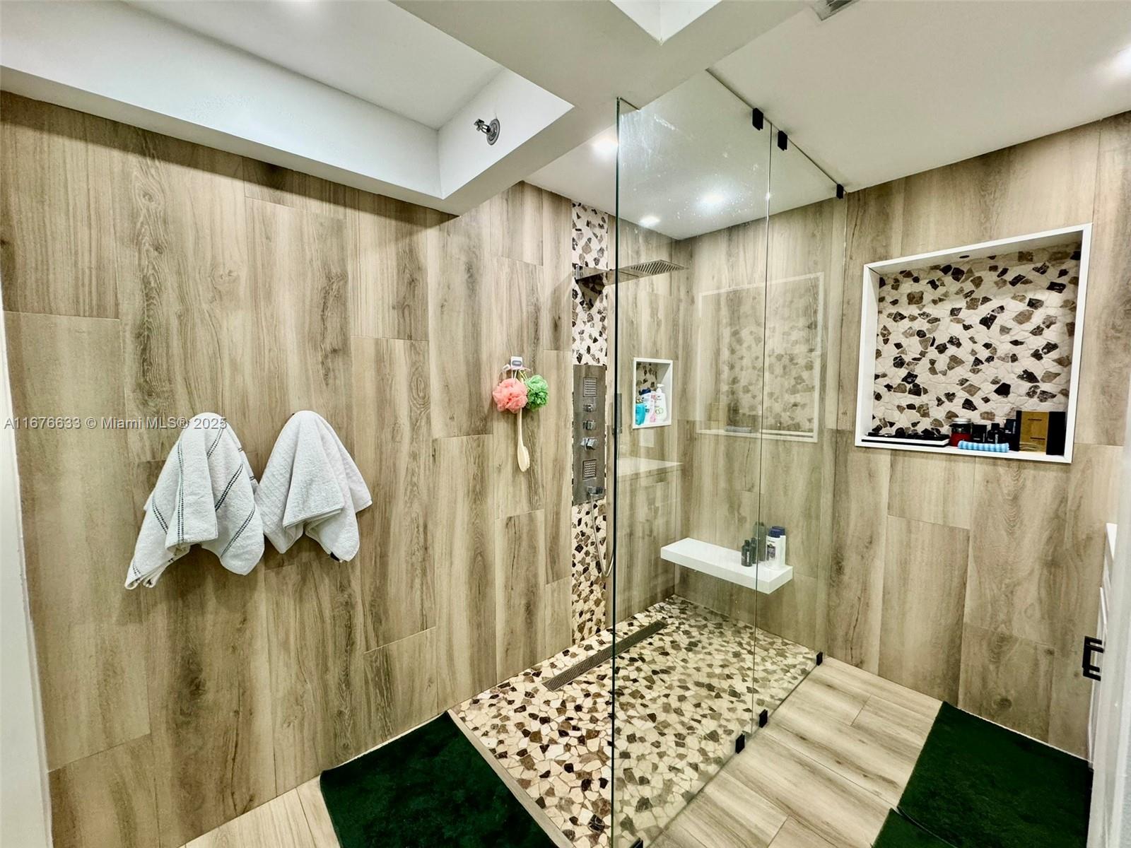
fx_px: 457
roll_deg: -0.3
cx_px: 566
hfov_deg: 102.1
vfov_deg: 85.7
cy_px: 424
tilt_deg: -4.7
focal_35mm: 14
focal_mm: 2.22
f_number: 2.2
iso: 200
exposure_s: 1/60
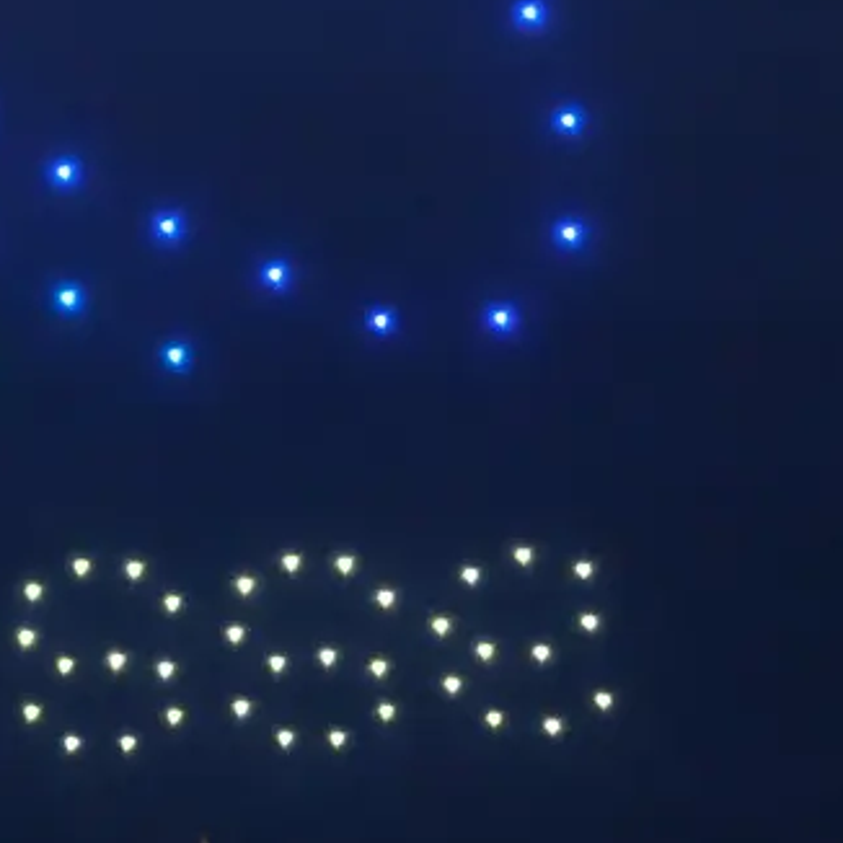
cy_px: 134
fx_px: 3444
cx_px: -608
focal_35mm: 125
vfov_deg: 13.9
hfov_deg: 12.8
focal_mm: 26.5
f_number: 3.2
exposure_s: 1/7.5
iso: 12800
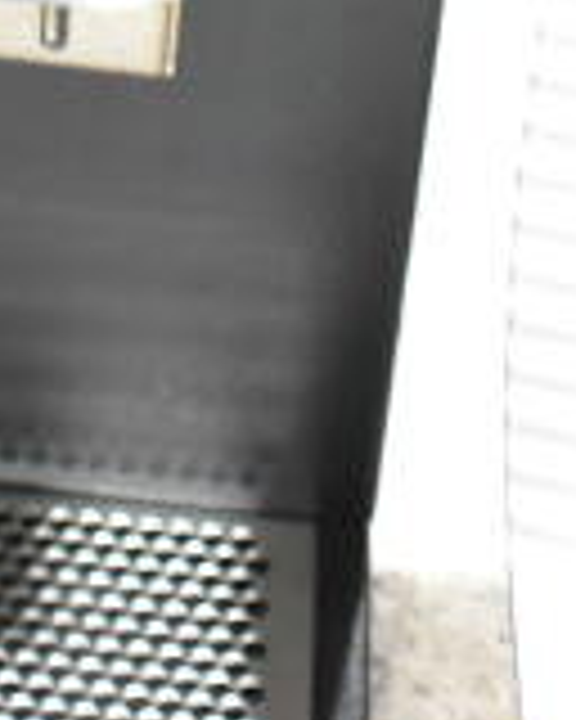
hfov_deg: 10.6
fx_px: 3090
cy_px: -540
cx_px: -14
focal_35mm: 145
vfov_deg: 12.3
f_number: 3.5
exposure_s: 1/40
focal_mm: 18
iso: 1600
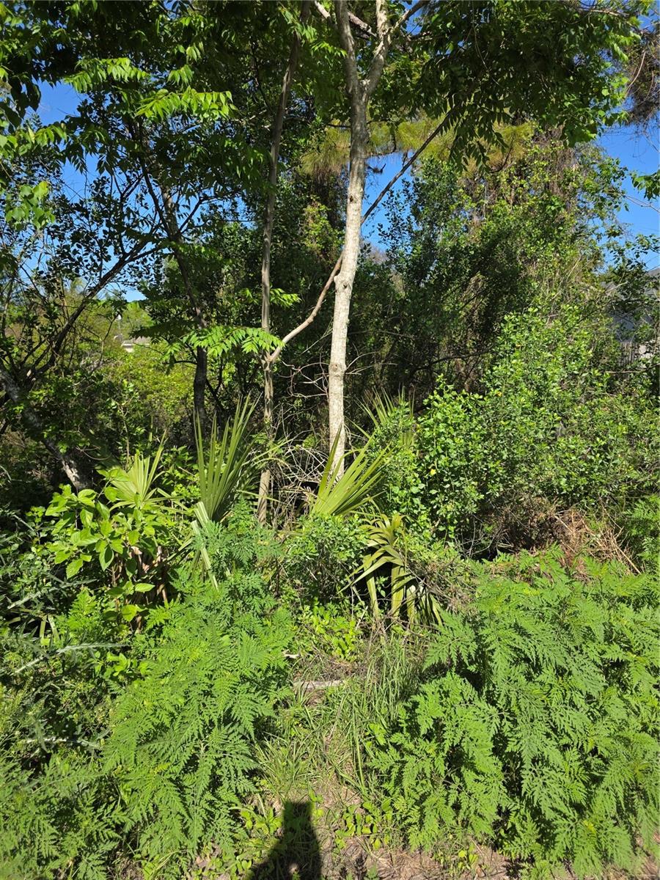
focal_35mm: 23
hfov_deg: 58.9
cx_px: 330
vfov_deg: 73.9
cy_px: 440
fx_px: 585
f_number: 1.7
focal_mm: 6.3
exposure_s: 1/3891
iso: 80
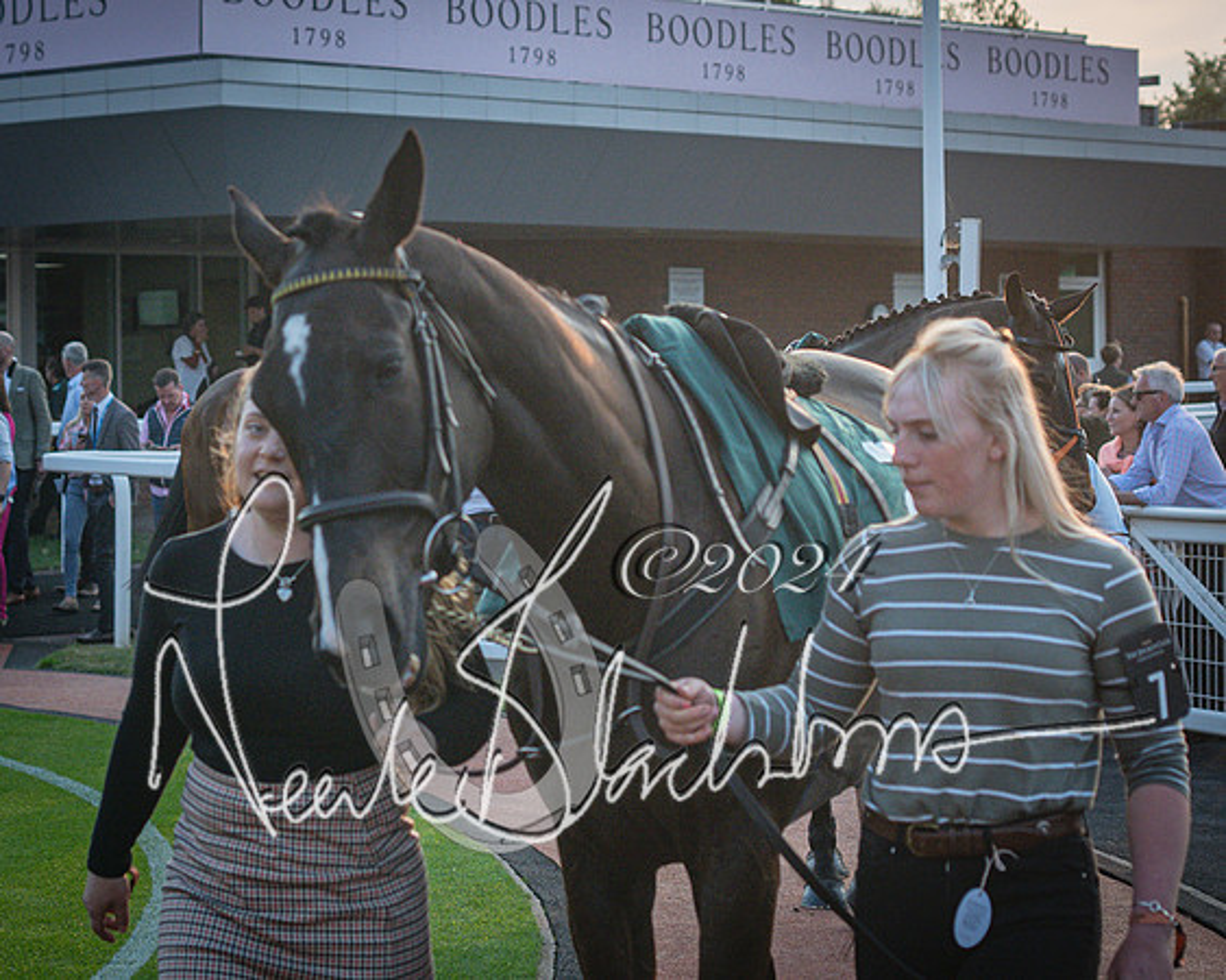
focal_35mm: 103
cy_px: 384
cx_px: 464
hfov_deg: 18.5
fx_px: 3751
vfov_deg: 14.9
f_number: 3.5
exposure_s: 1/2500
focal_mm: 50
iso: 640
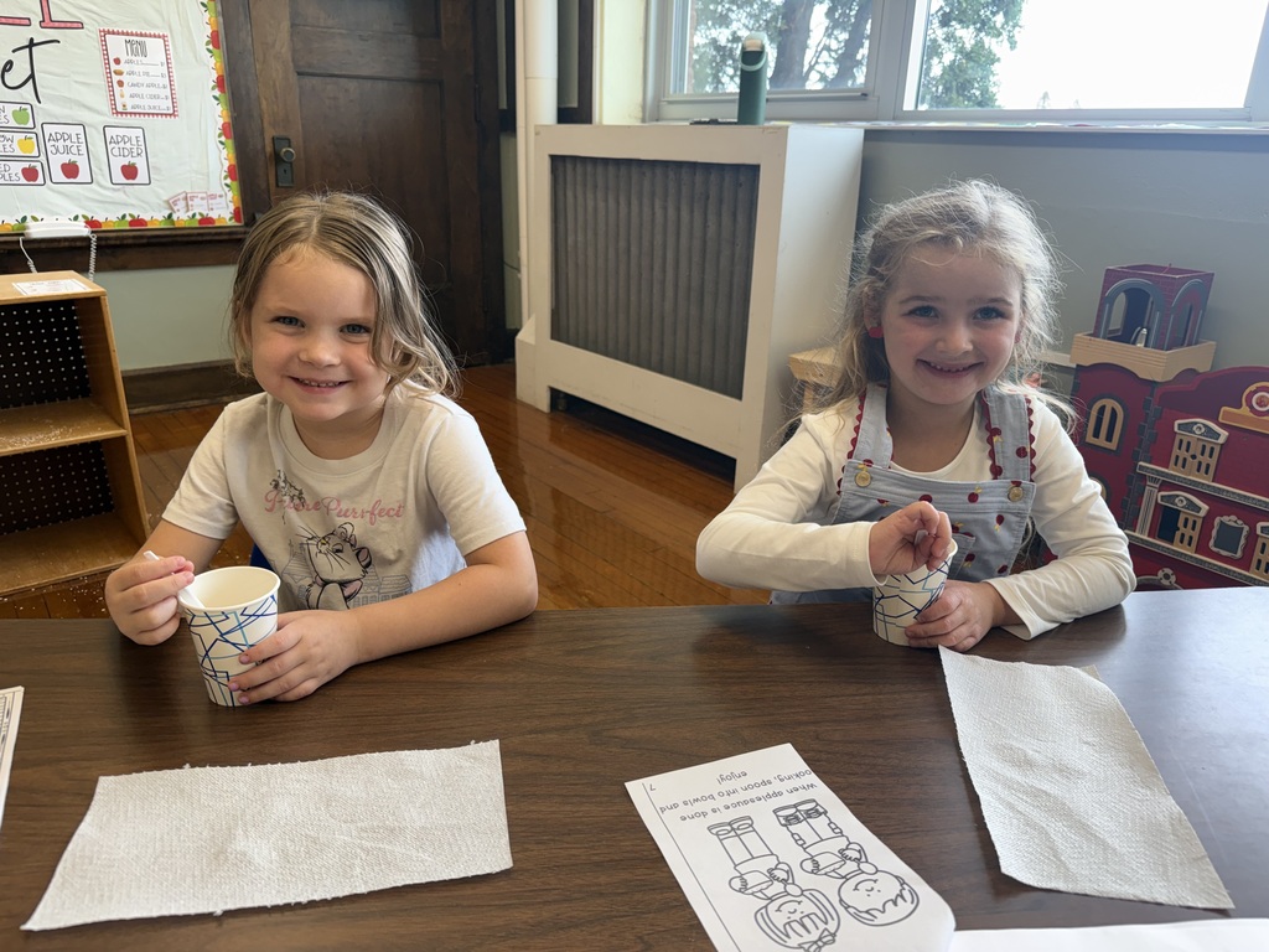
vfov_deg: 56.8
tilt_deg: -20.5
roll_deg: -1.5
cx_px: 634
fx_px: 880
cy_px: 476
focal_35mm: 24
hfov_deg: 71.6
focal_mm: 6.76
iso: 100
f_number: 1.78
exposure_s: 1/120
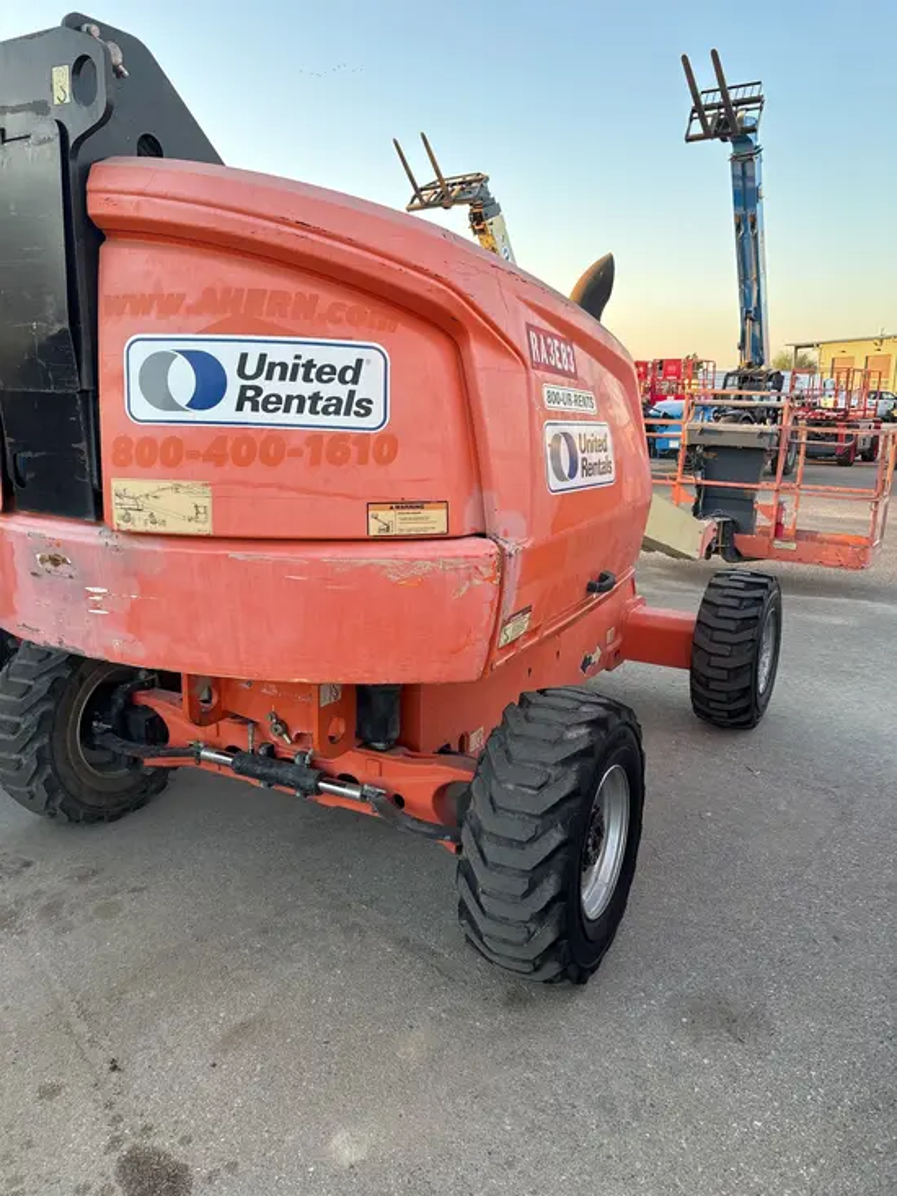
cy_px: 598
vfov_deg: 67.3
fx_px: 898
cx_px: 448
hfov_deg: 53.1
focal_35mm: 26
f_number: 1.6
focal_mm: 5.96
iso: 40
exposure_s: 1/190
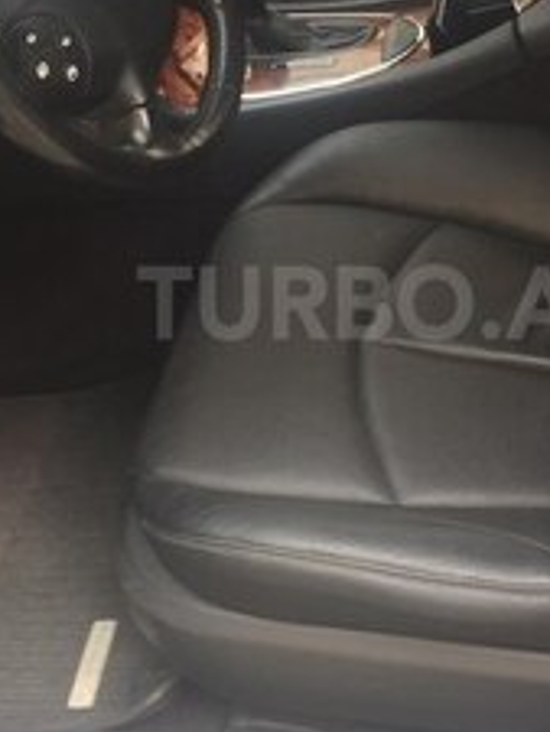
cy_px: 303
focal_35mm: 64
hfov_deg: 22.8
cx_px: 387
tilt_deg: -42.3
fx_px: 1355
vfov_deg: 30.2
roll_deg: +6.1
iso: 32
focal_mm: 4.15
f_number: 2.2
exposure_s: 1/50
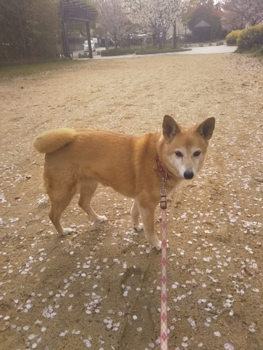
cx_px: 132
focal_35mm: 30
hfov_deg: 46.8
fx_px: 304
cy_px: 175
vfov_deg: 60.0
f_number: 2.2
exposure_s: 1/321
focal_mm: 4
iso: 40
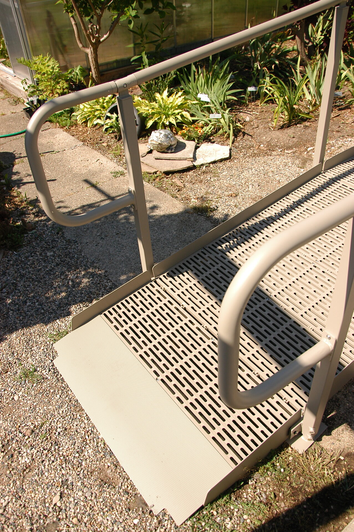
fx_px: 399
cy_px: 266
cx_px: 177
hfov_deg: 47.9
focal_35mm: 27
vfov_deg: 67.4
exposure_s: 1/750
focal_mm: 18
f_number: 5
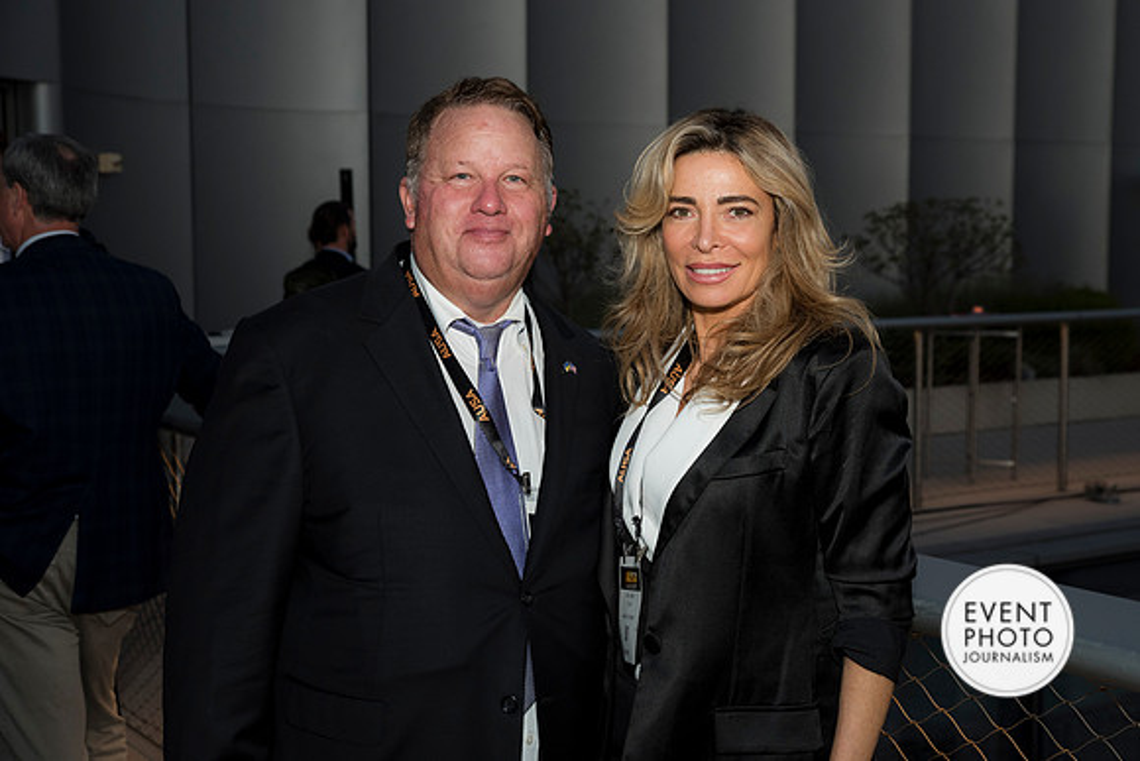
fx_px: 1742
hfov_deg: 36.2
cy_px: 380
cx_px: 570
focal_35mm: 55
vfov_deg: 24.6
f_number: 5.6
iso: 800
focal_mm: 55
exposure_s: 1/125
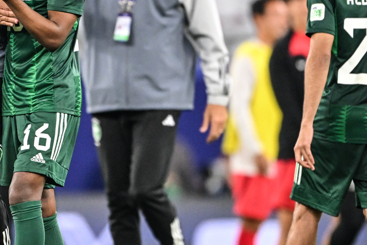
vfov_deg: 1.1
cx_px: 34
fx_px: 13193
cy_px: 92
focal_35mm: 1294
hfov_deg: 1.6
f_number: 4
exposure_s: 1/1000
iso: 2500
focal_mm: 560
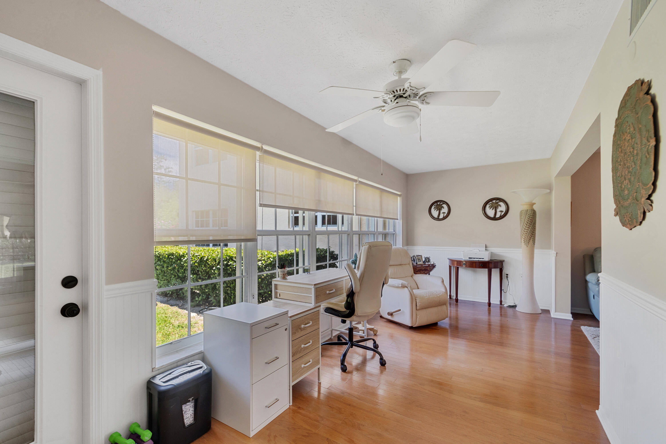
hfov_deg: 100.4
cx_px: 333
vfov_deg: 77.3
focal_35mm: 15
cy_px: 222
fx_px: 277
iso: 320
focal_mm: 10
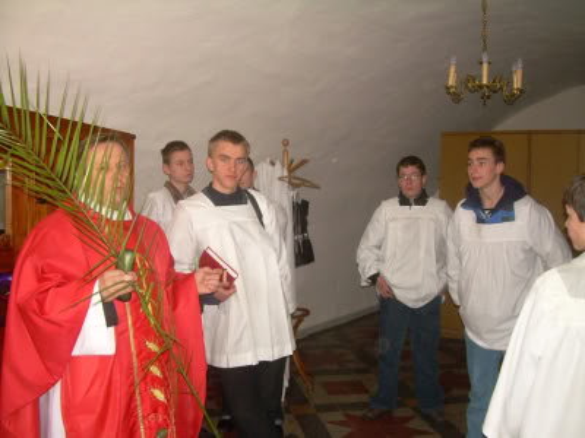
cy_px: 219
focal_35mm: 38
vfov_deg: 37.7
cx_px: 292
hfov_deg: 49.0
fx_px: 642
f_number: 2.8
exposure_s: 1/60
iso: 200
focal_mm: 6.3
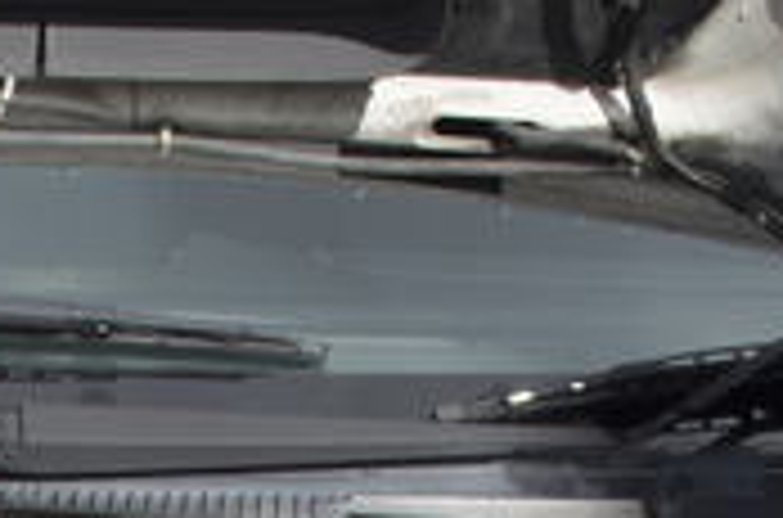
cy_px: 1113
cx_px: -207
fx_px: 3297
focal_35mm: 152
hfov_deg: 13.1
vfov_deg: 8.4
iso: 100
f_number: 7.1
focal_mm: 22
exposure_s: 1/200
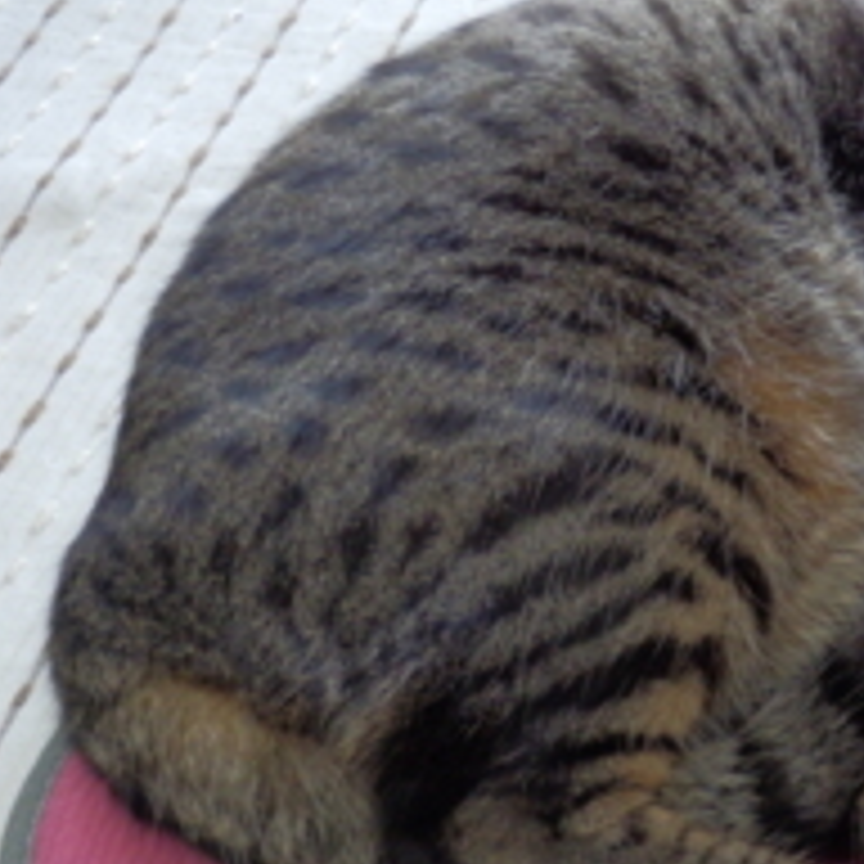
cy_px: 405
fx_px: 1581
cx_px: 868
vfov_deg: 30.6
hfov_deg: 28.6
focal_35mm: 56
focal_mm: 5
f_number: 3.2
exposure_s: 1/50
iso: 500
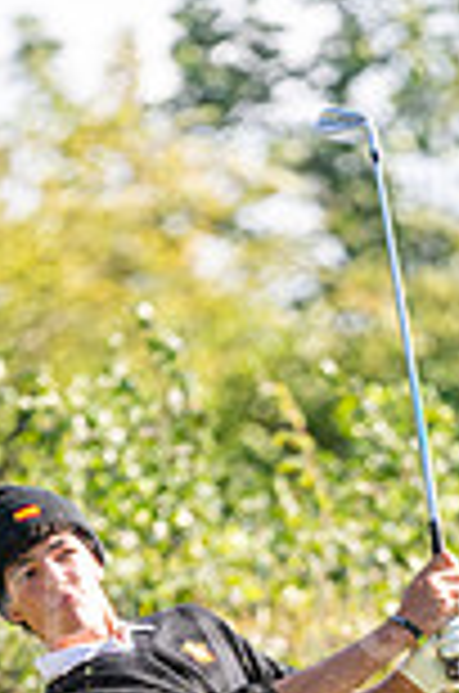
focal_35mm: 879
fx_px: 16886
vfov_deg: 2.3
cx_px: 166
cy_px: 846
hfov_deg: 1.6
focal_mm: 300
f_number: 4
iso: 320
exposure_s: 1/800
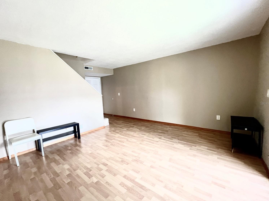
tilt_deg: -6.0
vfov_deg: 85.6
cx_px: 133
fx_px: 109
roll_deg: +1.8
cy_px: 103
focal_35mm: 14
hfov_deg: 102.1
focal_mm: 1.57
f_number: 1.8
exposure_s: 1/60
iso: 320
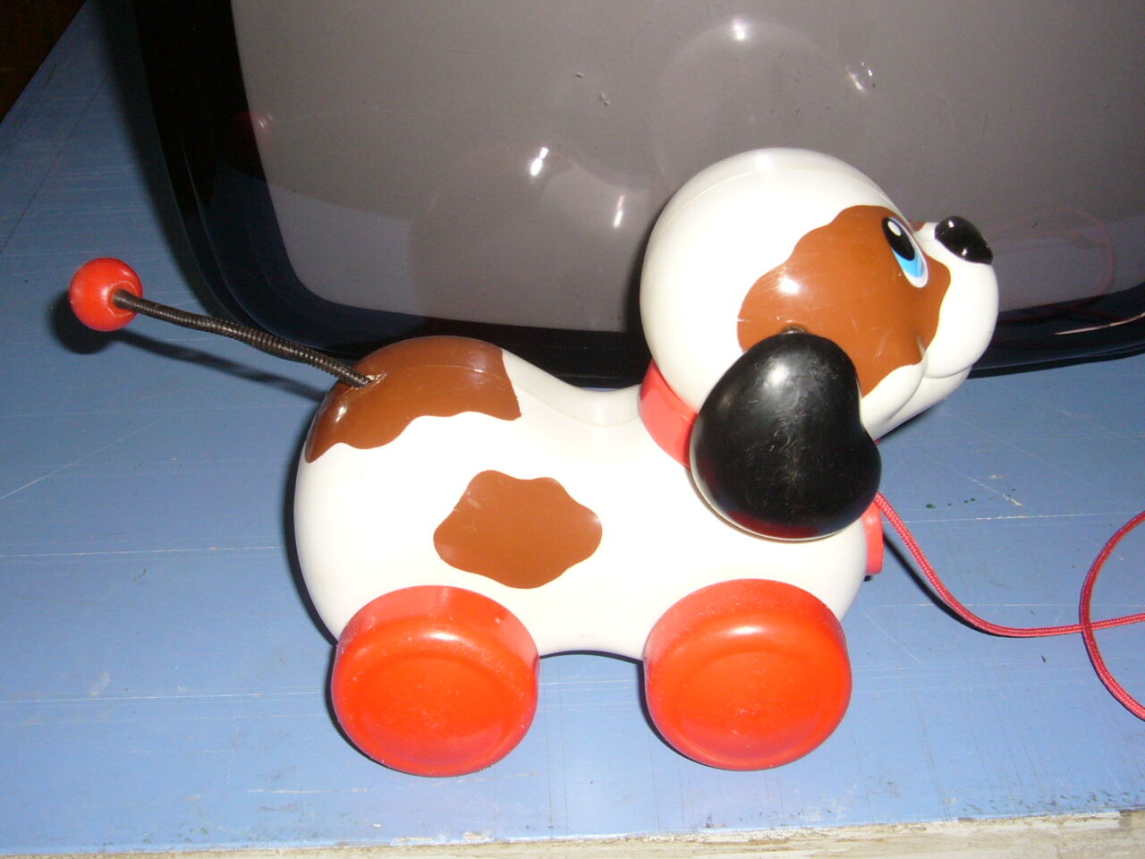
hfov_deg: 39.7
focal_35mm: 48
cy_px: 430
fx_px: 1588
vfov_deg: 30.3
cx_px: 572
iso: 100
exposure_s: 1/30
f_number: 3
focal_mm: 5.7
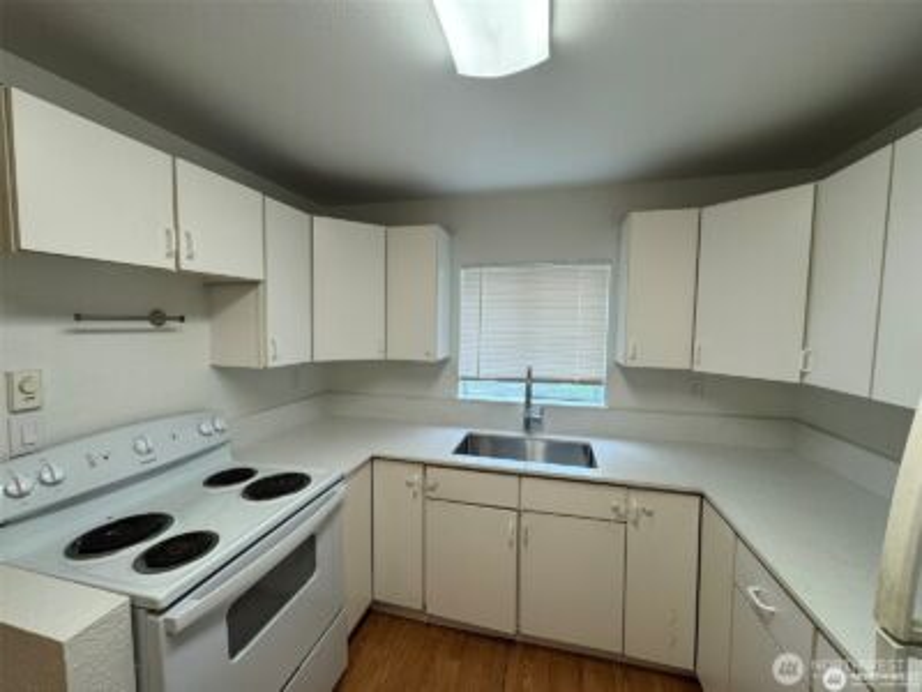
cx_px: 461
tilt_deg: -4.2
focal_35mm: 14
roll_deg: -1.2
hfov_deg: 102.1
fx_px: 373
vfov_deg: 85.7
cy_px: 346
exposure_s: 1/120
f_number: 2.2
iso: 64
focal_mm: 2.22
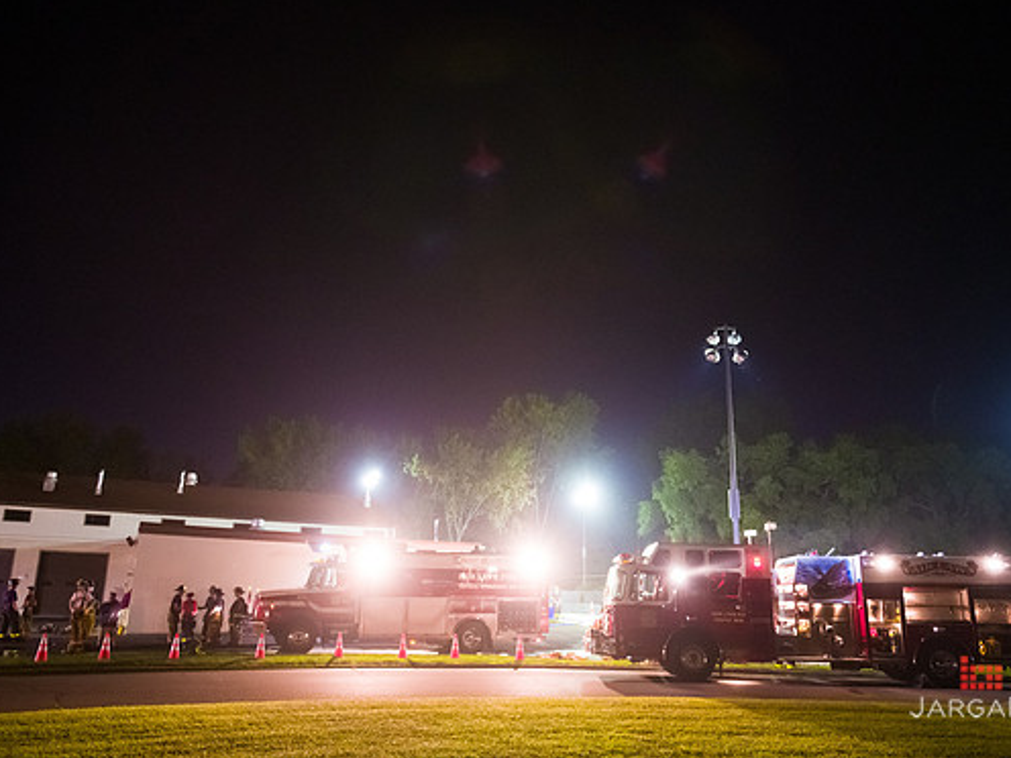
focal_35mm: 27
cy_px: 368
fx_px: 789
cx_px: 514
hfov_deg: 65.3
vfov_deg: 51.3
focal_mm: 24
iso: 6400
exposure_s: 1/125
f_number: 3.2
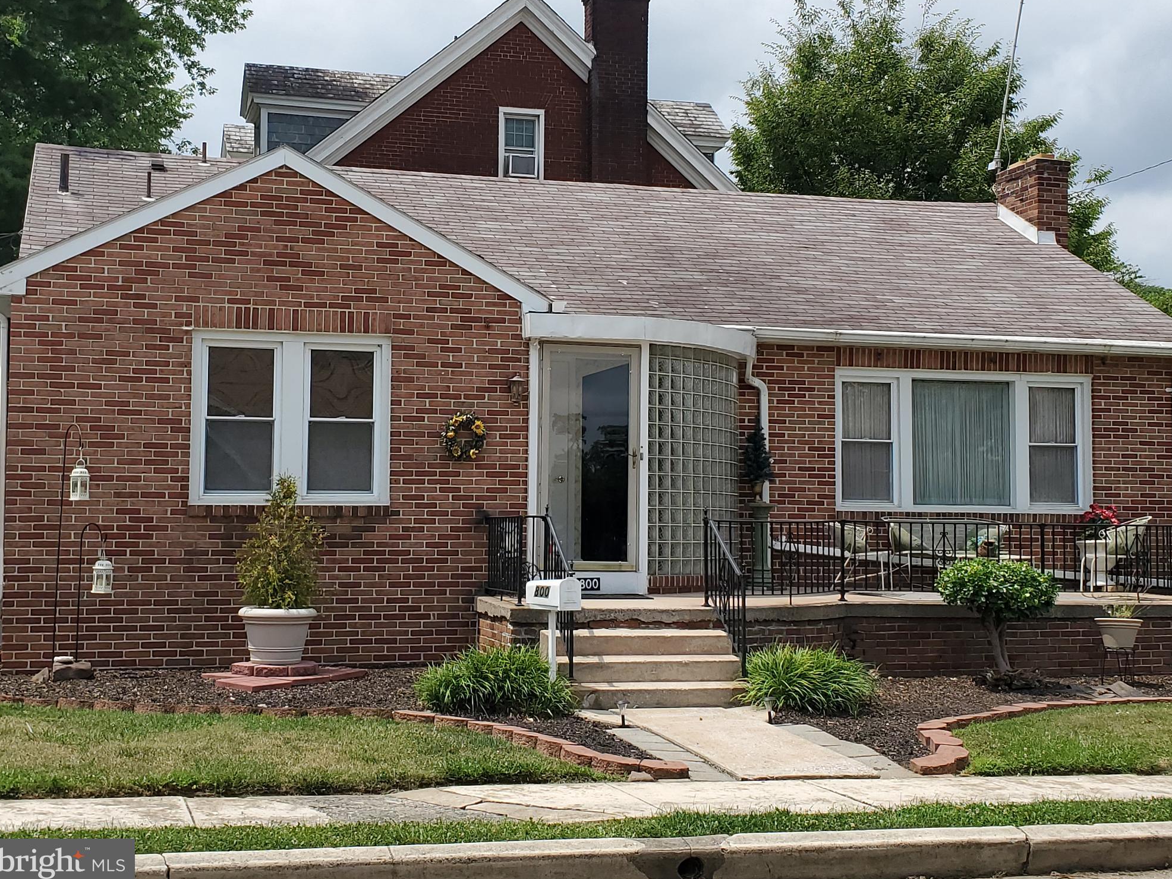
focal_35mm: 27
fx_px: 914
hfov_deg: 65.3
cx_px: 595
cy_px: 431
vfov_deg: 51.4
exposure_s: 1/1834
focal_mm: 4.3
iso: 50
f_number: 2.4
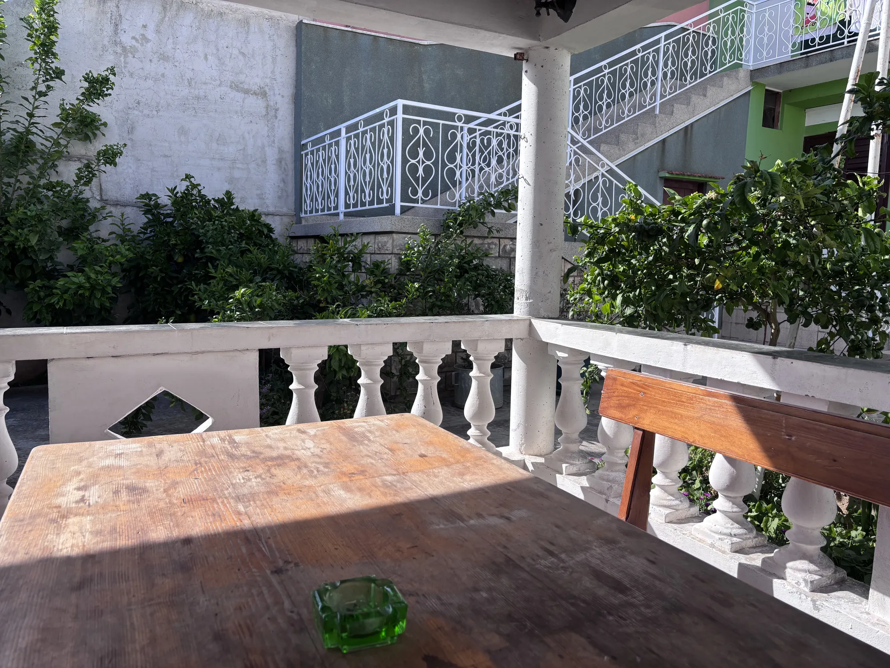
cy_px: 334
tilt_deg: -6.4
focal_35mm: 26
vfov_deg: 53.1
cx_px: 445
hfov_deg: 67.3
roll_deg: -1.2
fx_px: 668
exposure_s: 1/1876
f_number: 1.6
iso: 50
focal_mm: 5.96
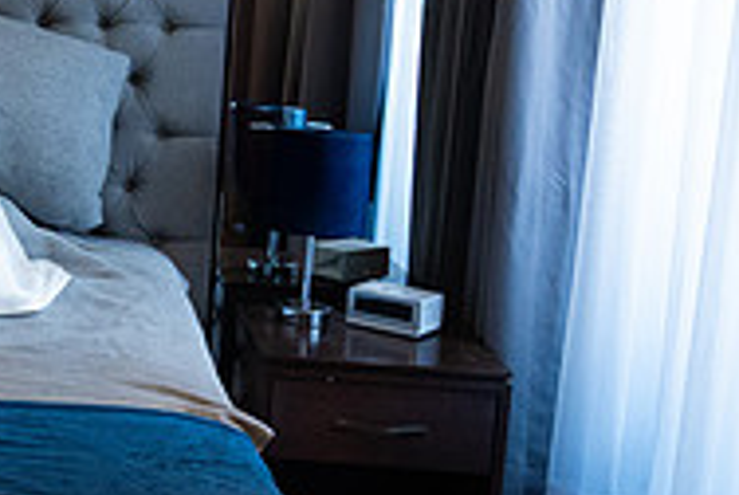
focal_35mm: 74
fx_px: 1521
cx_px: -275
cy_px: 73
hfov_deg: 23.4
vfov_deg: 18.3
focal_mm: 24
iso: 3200
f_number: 4
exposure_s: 1/320
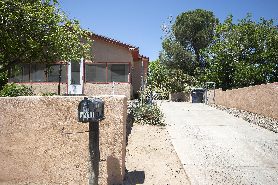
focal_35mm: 24
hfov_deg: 73.8
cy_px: 92
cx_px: 139
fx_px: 185
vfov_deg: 53.1
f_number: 10
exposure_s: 1/320
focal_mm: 16
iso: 400
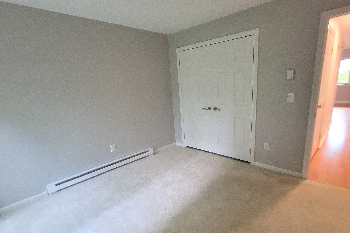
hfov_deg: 93.2
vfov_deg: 70.3
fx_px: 165
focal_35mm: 17
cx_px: 180
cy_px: 128
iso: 400
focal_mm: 2.2
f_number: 2.2
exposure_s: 1/40
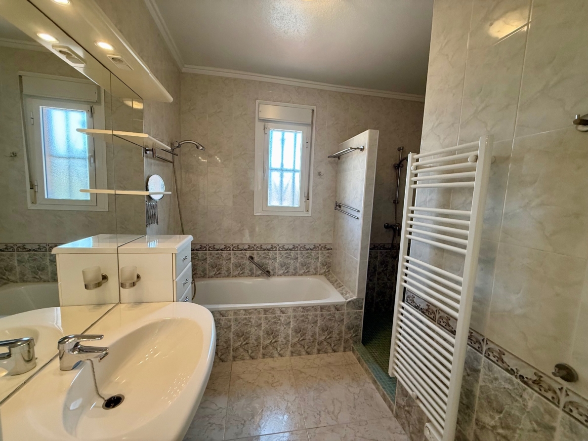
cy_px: 220
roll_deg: -2.9
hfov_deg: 102.1
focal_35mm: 14
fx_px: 238
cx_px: 294
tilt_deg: -5.7
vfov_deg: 85.7
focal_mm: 2.22
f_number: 2.2
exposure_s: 1/100
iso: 200
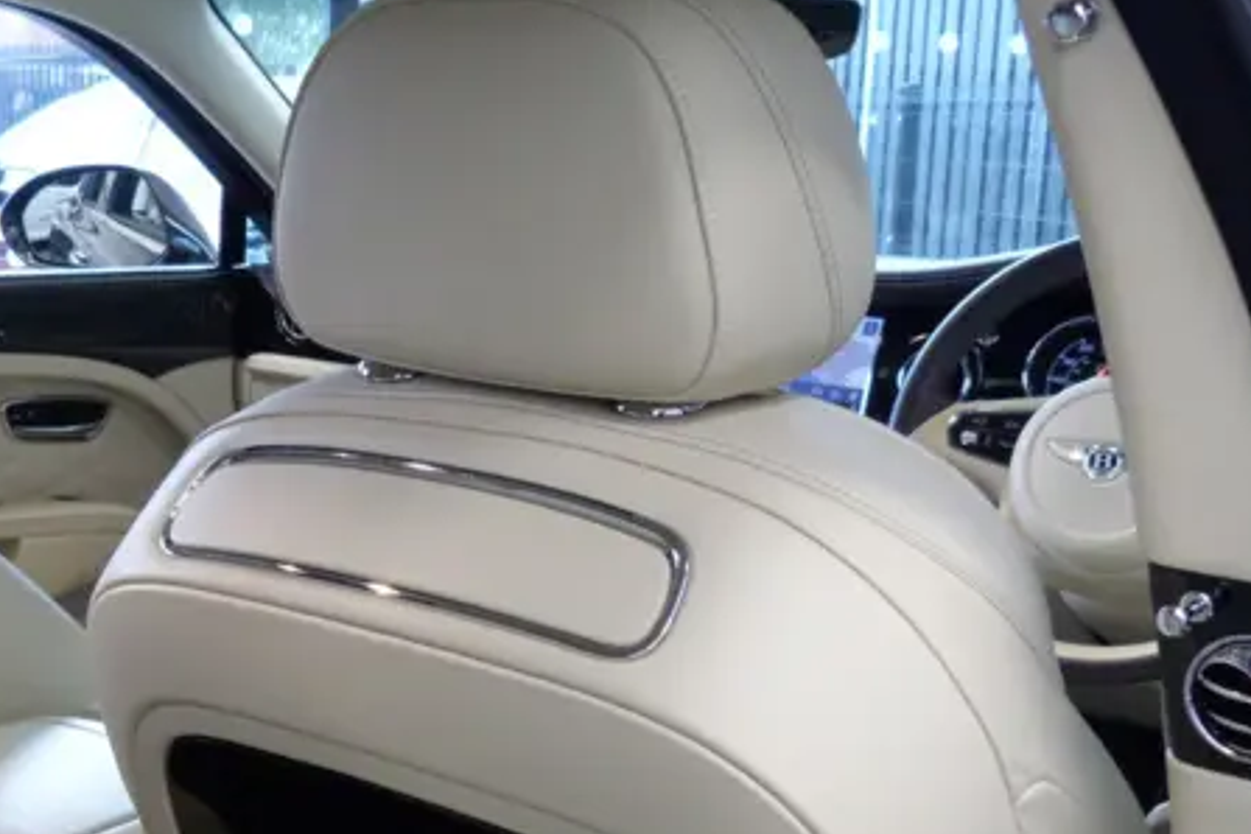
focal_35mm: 54
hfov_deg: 36.0
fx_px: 1876
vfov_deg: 25.0
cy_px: 546
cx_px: 308
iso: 200
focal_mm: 5.2
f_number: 2.9
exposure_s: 1/15
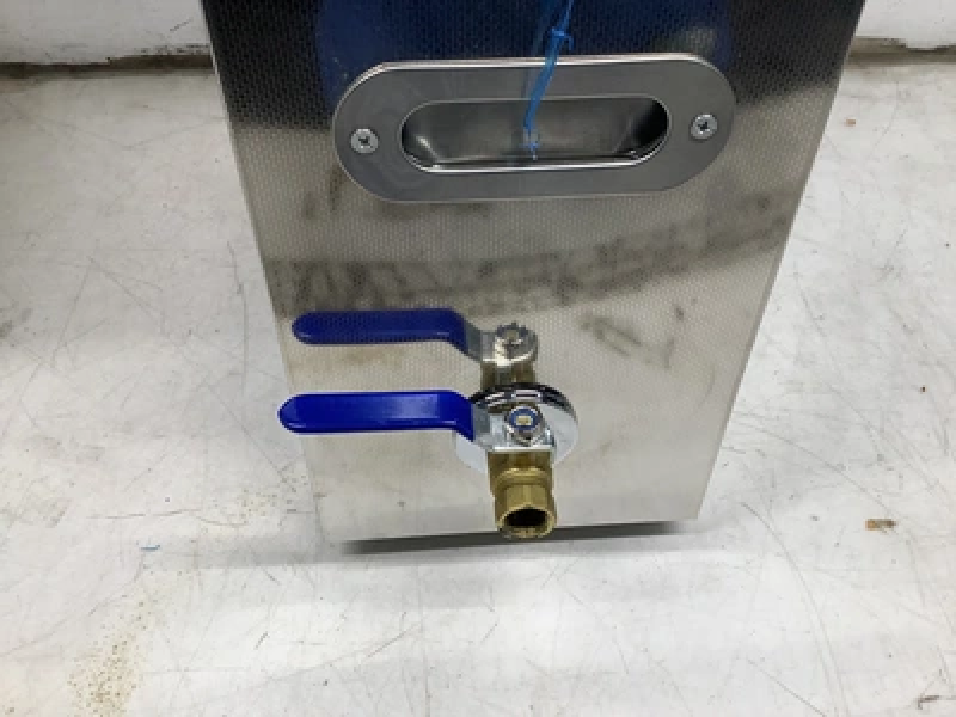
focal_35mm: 31
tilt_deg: -46.8
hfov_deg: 58.4
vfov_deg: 45.4
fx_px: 856
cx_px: 478
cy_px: 358
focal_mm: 3.3
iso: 40
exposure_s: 1/120
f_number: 2.4
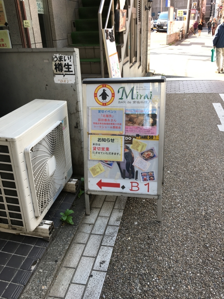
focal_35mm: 29
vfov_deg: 61.7
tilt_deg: -26.4
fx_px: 250
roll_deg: +2.3
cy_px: 150
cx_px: 112
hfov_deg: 48.2
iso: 25
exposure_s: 1/120
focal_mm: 4.15
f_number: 2.2
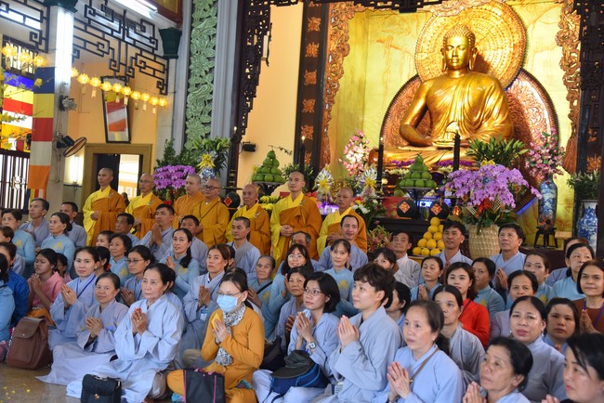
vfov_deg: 33.4
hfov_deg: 48.4
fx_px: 671
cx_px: 302
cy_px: 202
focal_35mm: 40
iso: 1100
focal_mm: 40
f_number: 4
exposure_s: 1/60
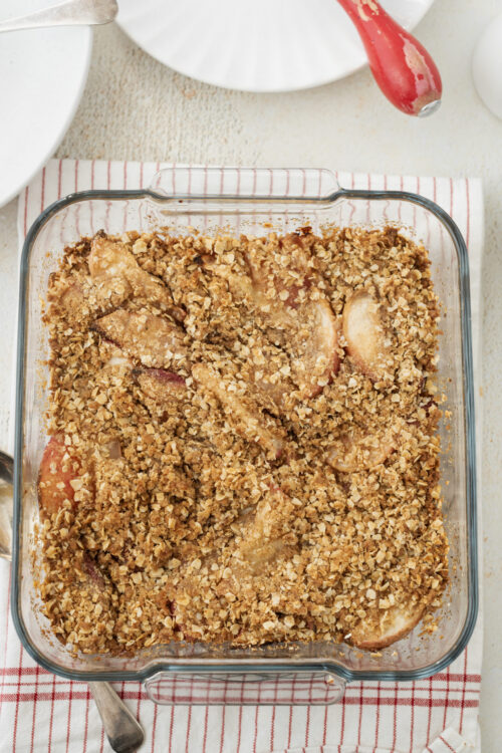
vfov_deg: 39.6
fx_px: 1046
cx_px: 251
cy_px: 376
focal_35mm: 50
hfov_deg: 27.0
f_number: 5.6
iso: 125
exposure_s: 1/13
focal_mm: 50
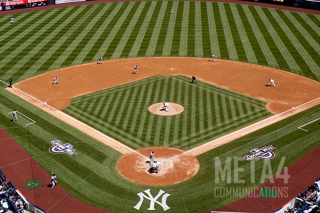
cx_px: 160
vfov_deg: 23.8
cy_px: 106
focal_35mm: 57
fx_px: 506
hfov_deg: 35.1
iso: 640
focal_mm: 38
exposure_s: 1/640
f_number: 13
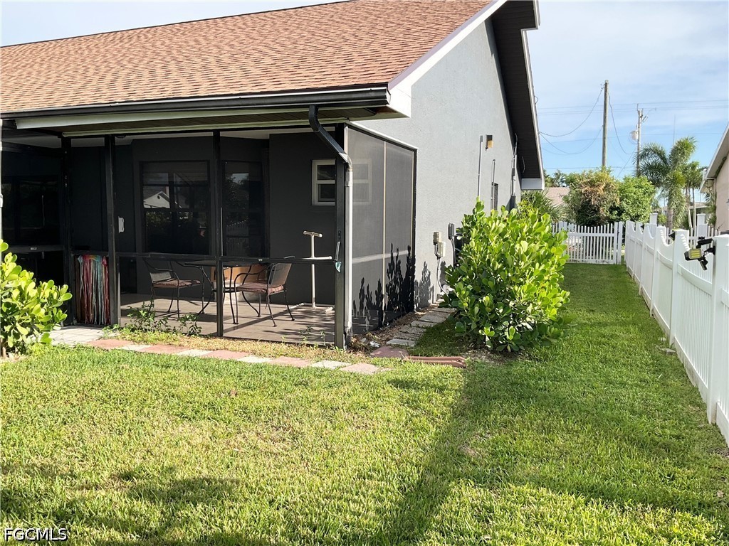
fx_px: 611
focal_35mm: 29
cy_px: 273
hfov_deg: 61.7
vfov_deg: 48.2
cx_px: 364
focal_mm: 3
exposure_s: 1/978
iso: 25
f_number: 1.8
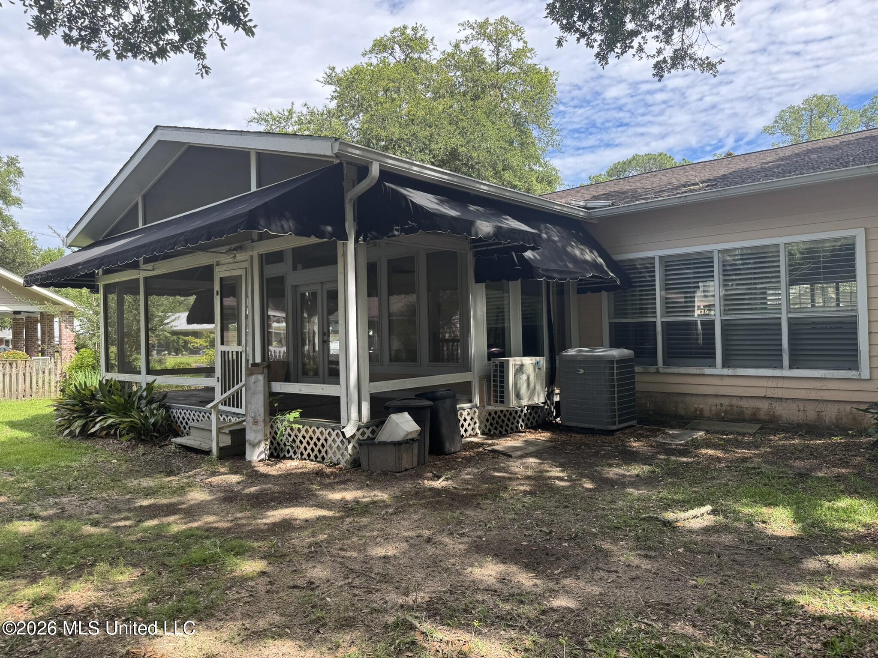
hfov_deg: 71.6
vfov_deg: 56.8
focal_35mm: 24
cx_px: 439
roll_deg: +1.6
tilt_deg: +0.7
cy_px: 329
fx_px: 609
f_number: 1.78
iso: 80
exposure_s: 1/664
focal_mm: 6.76
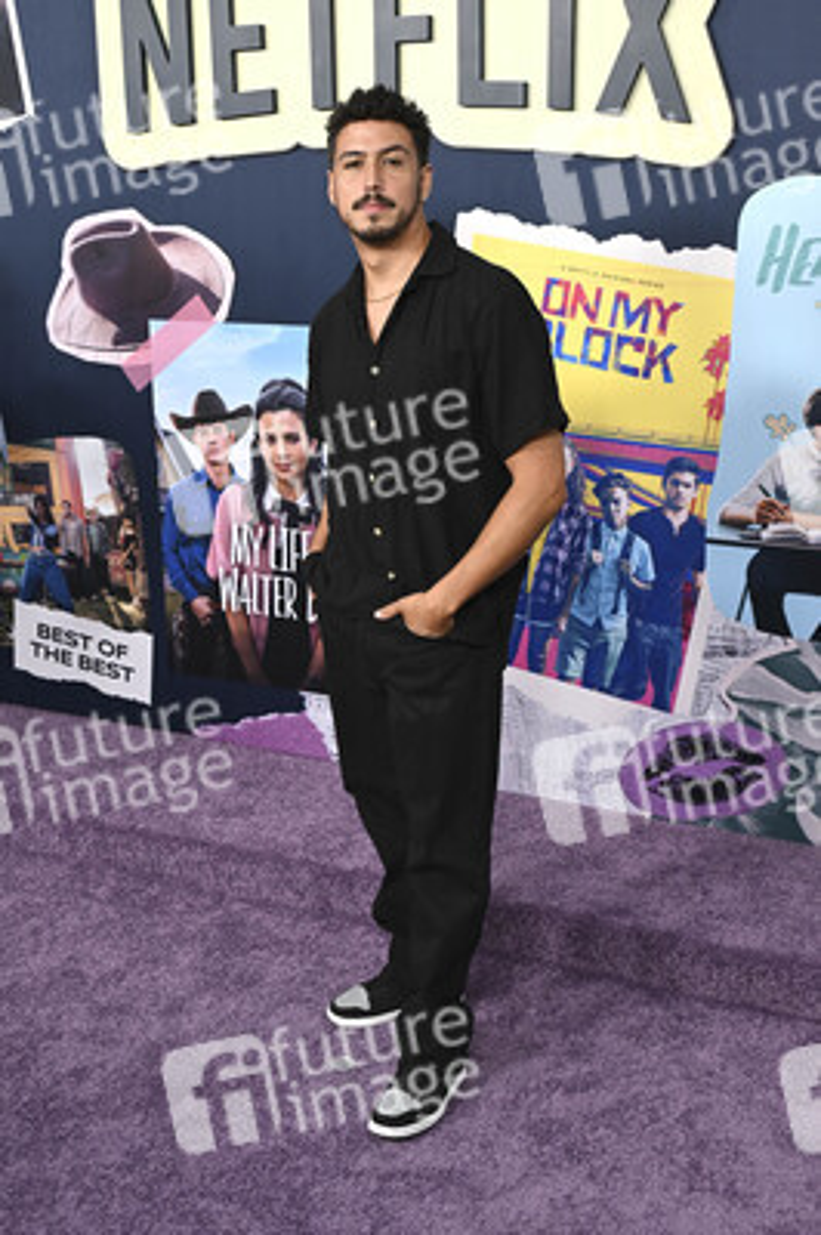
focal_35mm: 40
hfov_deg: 33.3
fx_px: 1371
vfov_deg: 48.5
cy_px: 618
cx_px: 410
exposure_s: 1/250
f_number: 5.6
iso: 1250
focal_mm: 40
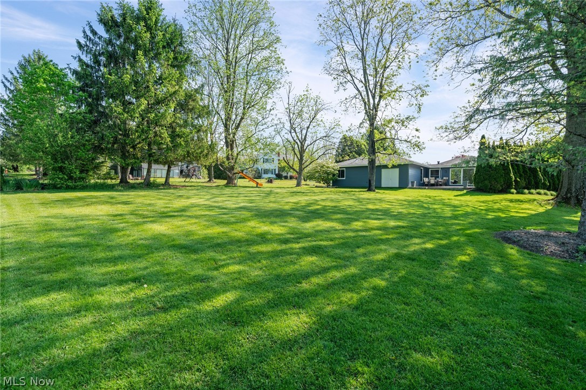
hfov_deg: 100.4
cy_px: 195
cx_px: 293
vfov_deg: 77.3
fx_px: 244
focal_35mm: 15
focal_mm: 15
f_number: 8
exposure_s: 1/100
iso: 250
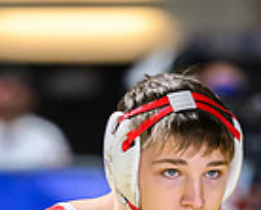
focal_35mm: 867
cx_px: 131
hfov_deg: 2.2
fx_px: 6711
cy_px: 444
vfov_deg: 1.8
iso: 3200
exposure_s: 1/800
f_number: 2.8
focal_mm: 165
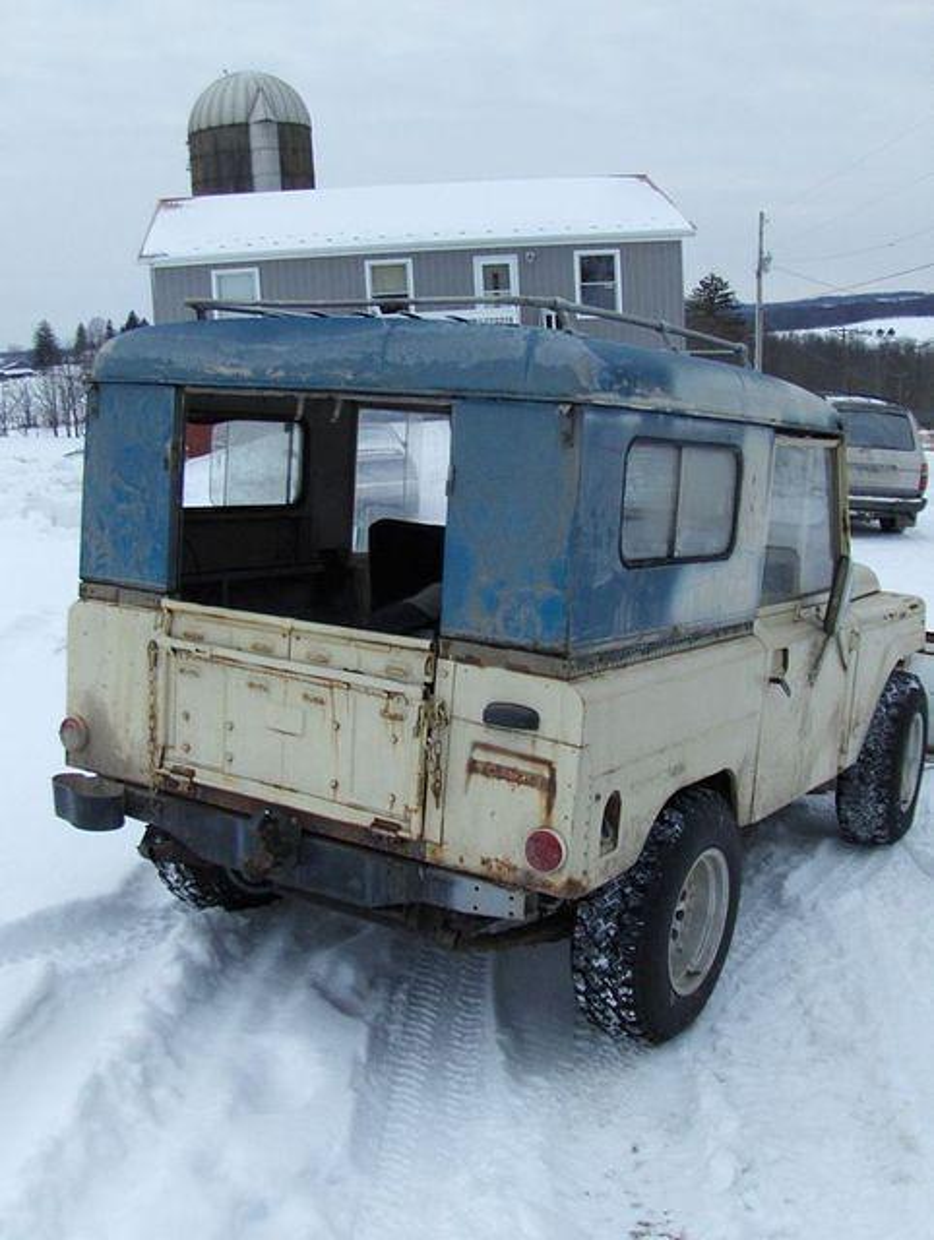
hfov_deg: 35.2
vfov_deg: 45.7
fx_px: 1471
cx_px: 467
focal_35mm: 41
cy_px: 620
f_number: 3.5
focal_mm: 6.5
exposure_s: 1/239
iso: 100
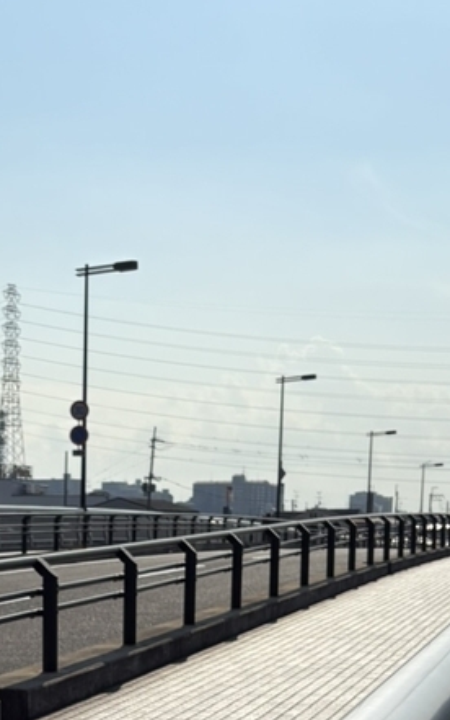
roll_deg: -0.6
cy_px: 710
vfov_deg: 26.1
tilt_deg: -7.8
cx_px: 3
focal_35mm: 75
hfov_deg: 17.0
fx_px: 1470
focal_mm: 5.96
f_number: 1.6
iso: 50
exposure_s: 1/8850
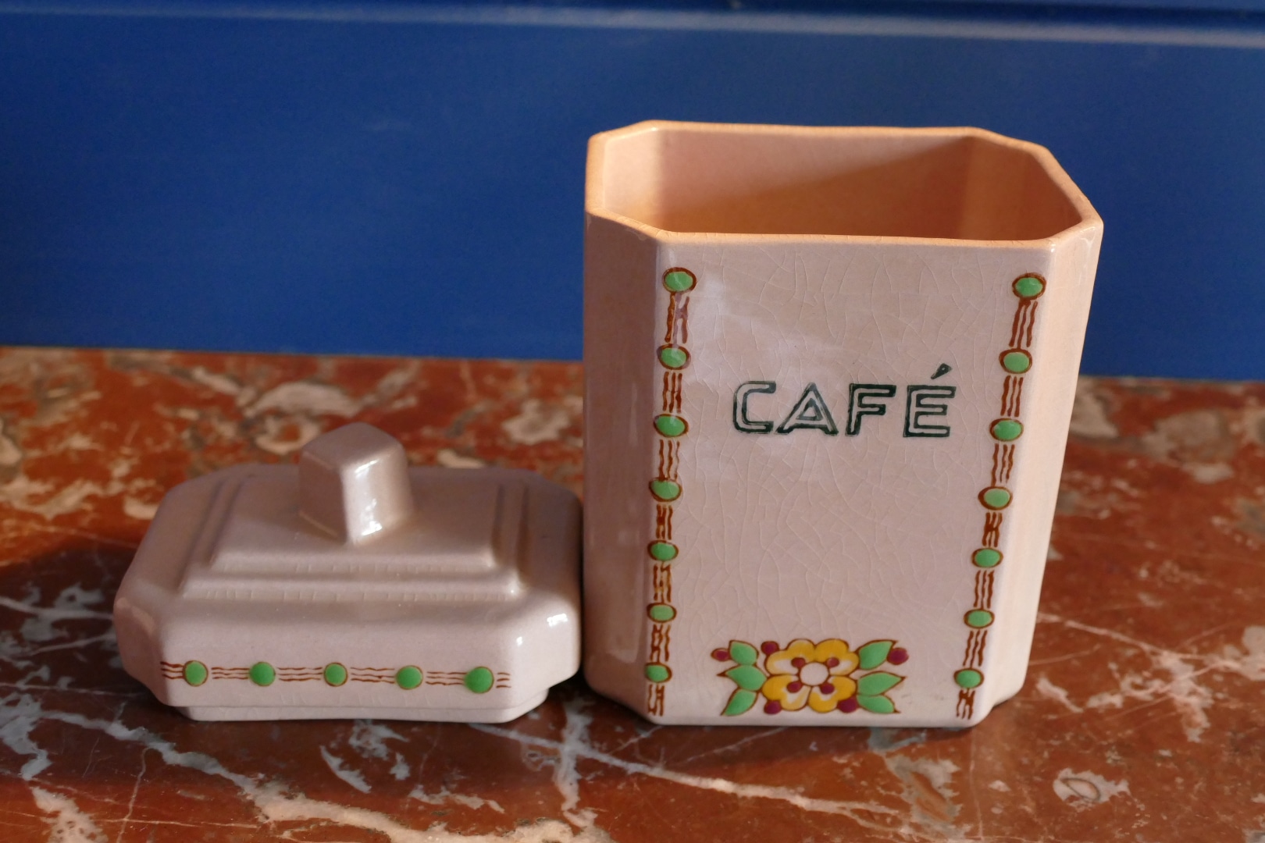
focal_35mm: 45
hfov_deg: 43.6
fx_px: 1581
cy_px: 422
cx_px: 632
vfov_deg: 29.9
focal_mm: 16.49
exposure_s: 1/60
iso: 1600
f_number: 3.2
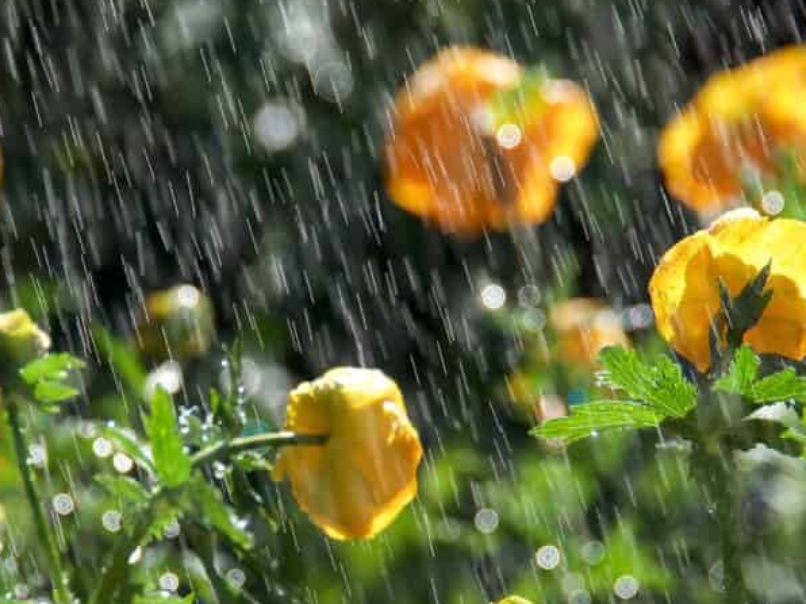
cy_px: 416
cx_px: 330
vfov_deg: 4.0
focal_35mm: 371
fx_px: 8638
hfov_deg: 5.3
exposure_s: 1/320
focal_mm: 108
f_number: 6.3
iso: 125
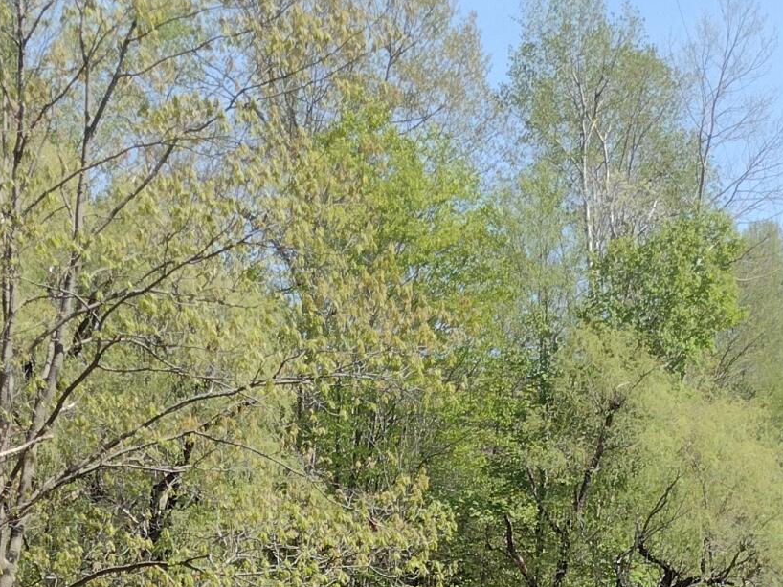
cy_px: 1039
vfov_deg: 13.5
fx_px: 2240
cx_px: 431
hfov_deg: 19.8
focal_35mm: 99
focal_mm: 4.71
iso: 100
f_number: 1.7
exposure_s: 1/1590
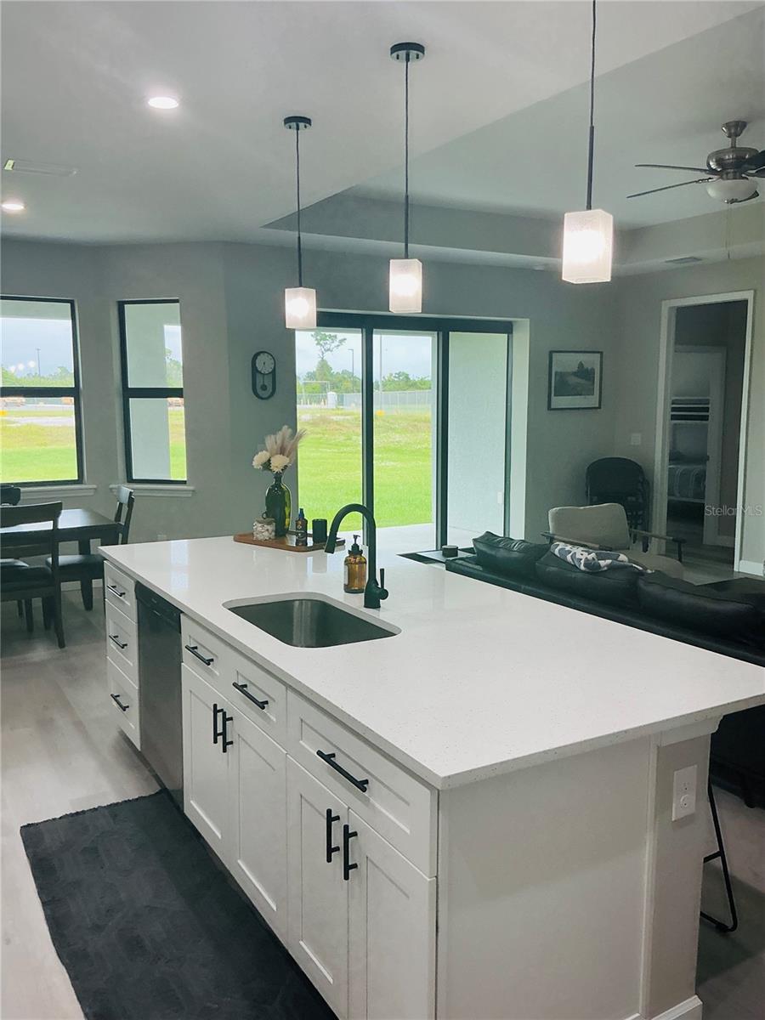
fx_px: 855
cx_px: 382
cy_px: 510
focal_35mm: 29
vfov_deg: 61.7
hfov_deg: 48.2
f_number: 1.8
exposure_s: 1/120
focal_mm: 3
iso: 50
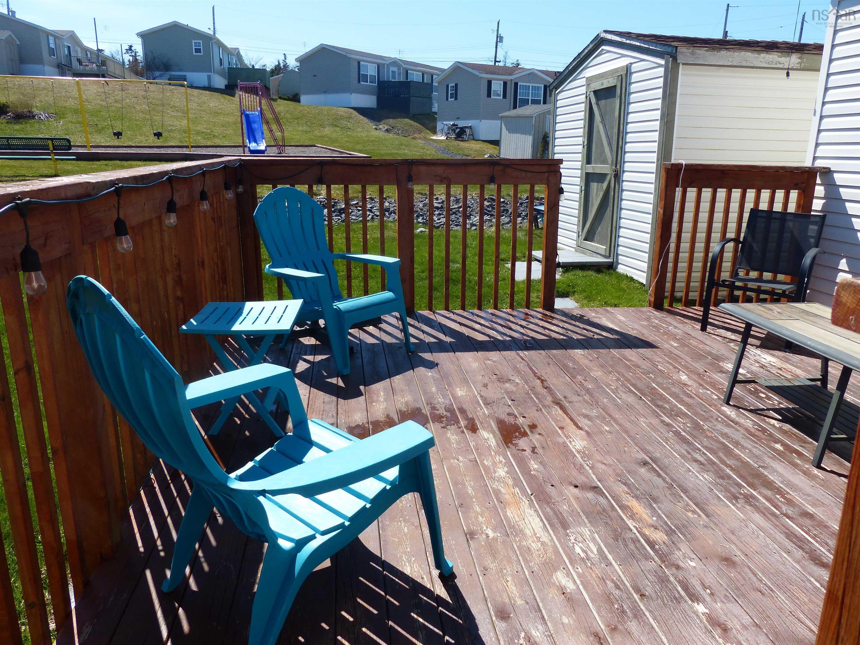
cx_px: 430
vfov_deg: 54.9
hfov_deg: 69.4
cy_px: 322
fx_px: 621
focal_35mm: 25
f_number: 4
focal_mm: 4.5
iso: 100
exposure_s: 1/800
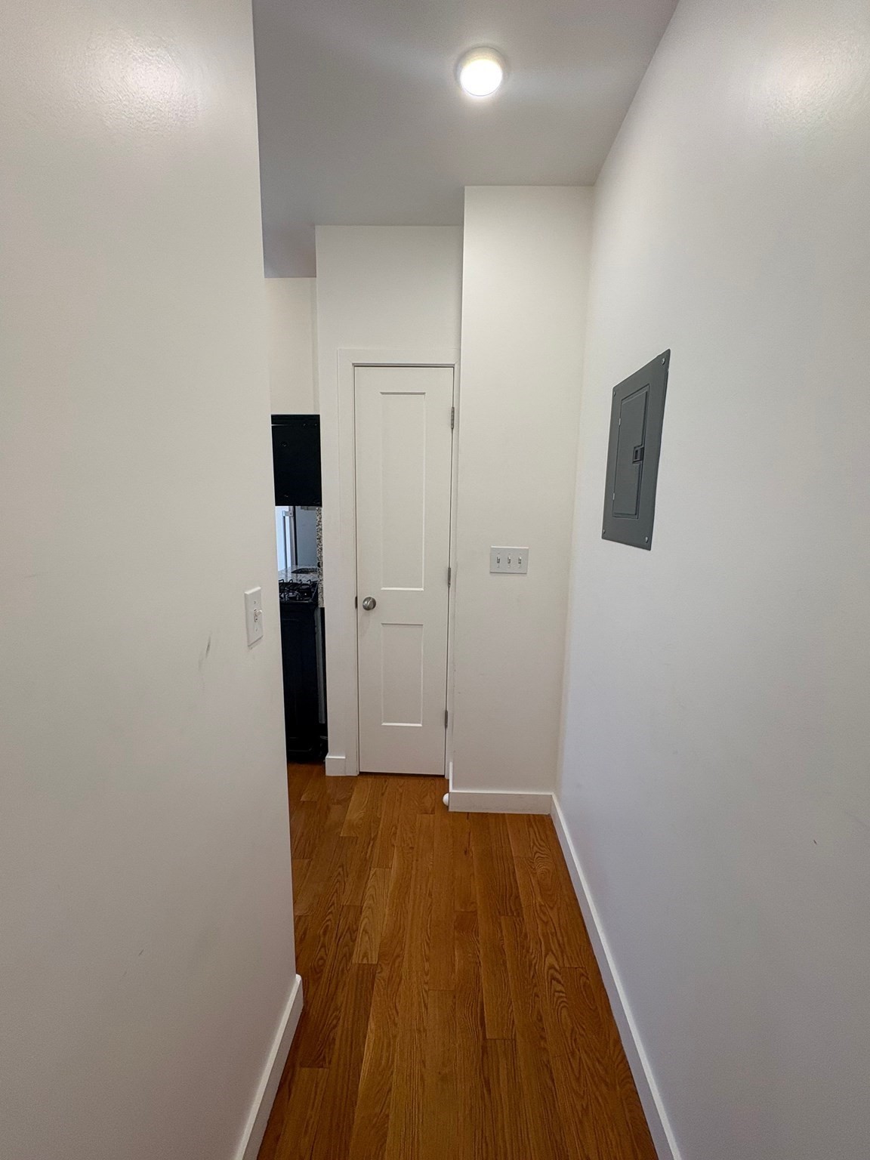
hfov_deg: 85.7
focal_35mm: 14
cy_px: 580
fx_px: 469
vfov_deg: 102.1
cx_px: 435
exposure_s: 1/120
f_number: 2.2
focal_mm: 2.22
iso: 100
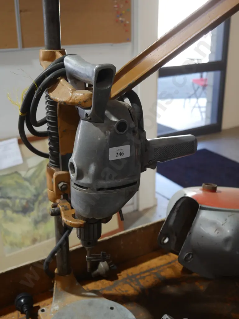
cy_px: 160
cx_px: 120
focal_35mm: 44
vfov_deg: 42.9
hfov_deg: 32.9
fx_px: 405
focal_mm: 22
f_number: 4.7
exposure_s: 1/60
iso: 500
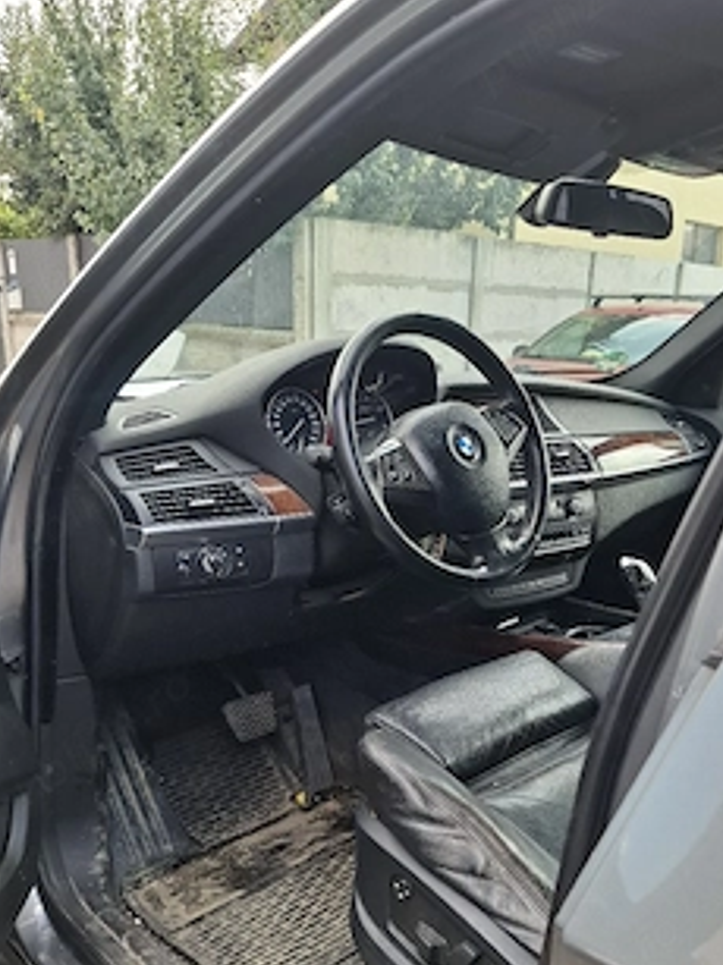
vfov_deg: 59.8
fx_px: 836
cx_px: 396
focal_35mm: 30
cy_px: 541
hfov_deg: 46.7
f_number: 1.8
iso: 50
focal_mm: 5.54
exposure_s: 1/227
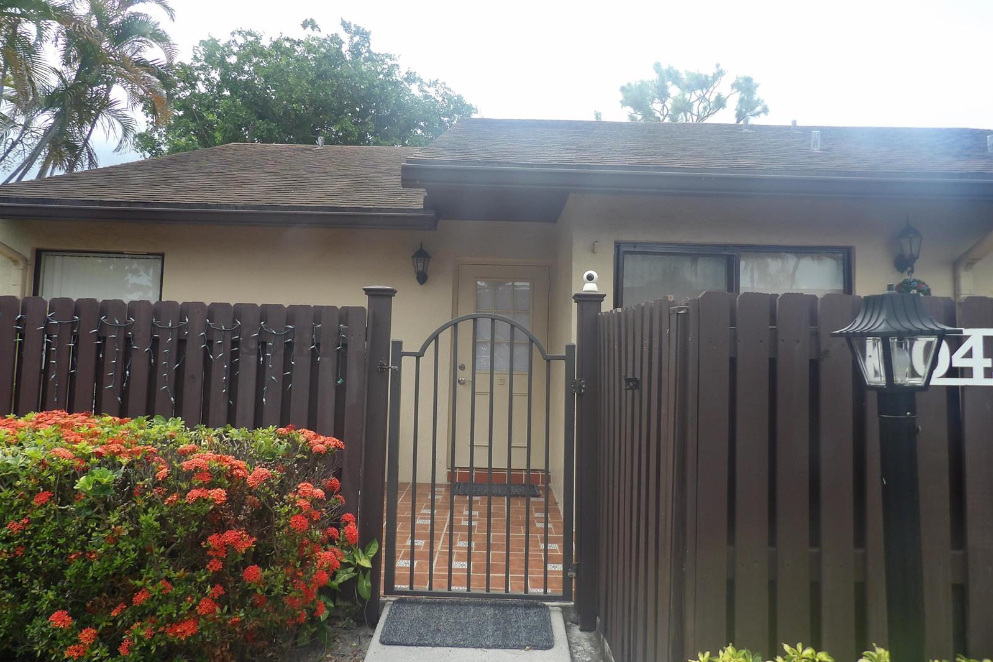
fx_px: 689
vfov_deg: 51.3
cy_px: 317
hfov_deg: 71.5
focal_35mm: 25
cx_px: 496
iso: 100
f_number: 3.2
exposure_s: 1/354
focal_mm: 4.3
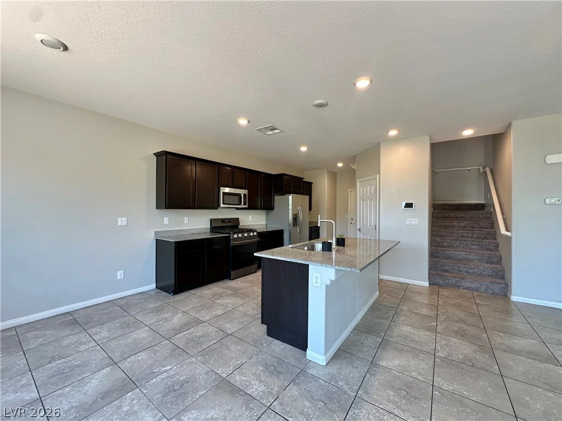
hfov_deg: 102.1
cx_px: 281
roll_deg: -0.4
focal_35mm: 14
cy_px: 210
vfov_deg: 85.7
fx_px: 227
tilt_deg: -0.1
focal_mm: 2.22
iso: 200
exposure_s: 1/120
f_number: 2.2
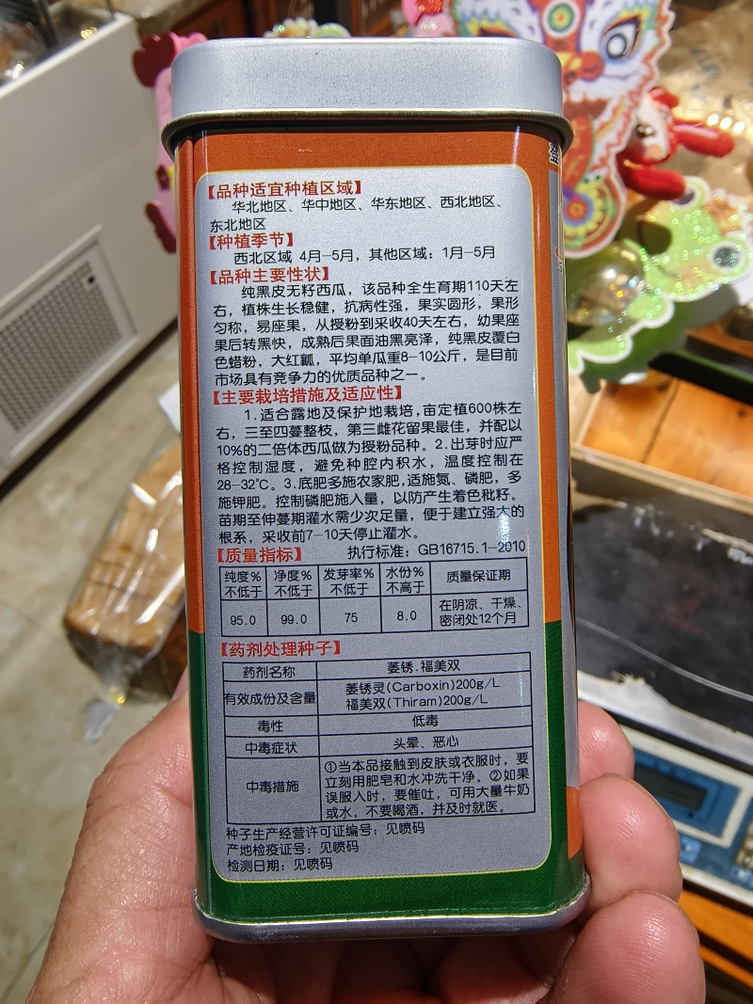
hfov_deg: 53.1
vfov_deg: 67.3
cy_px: 502
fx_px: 754
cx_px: 376
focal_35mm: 26
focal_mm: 2.28
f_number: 2
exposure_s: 1/100
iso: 55
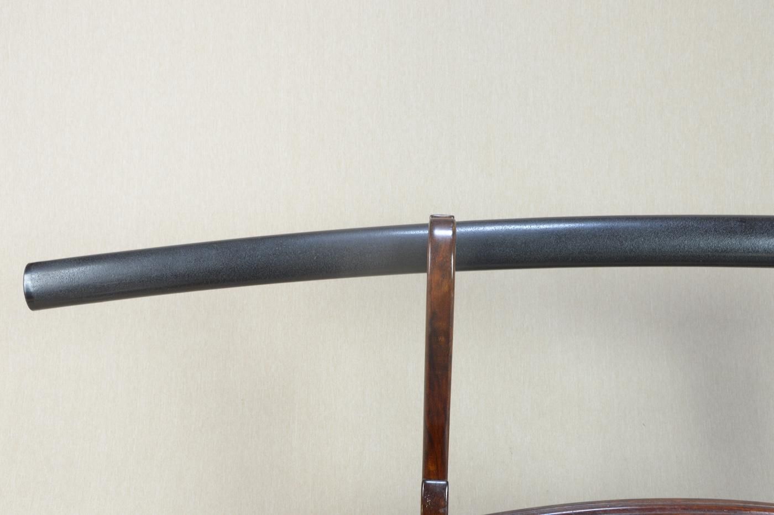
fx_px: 773
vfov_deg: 36.8
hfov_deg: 53.2
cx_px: 387
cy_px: 258
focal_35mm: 36
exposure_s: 1/1.6
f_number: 11
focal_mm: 24
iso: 400
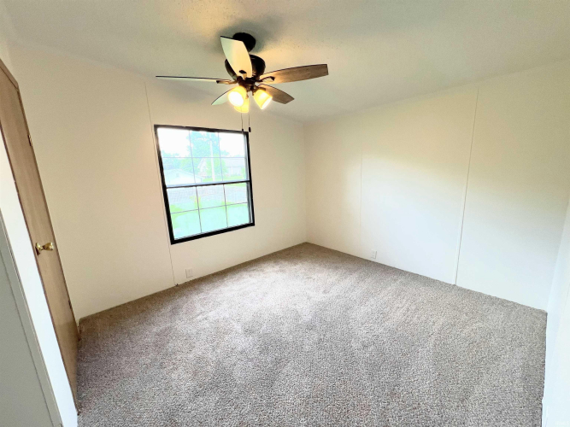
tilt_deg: -10.8
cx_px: 285
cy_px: 214
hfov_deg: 106.2
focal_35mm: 13
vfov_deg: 89.9
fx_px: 214
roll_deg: +2.5
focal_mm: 1.57
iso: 64
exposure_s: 1/120
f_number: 1.8
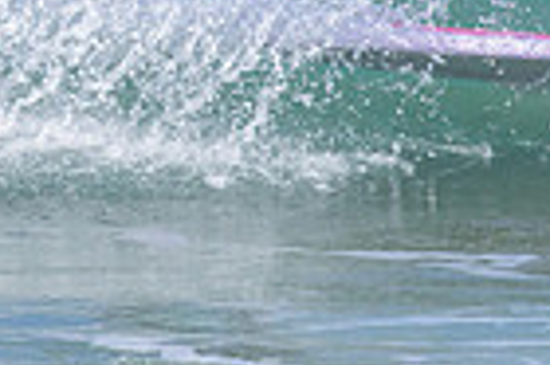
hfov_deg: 0.7
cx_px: 554
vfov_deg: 0.5
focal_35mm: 2977
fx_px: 45428
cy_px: -253
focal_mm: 530
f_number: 10
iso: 640
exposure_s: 1/1250
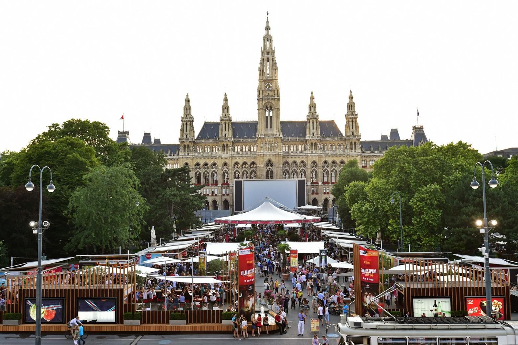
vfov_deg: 42.3
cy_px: 172
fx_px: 446
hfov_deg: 60.3
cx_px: 259
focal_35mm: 31
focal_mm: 31
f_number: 7.1
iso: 400
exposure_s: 1/200
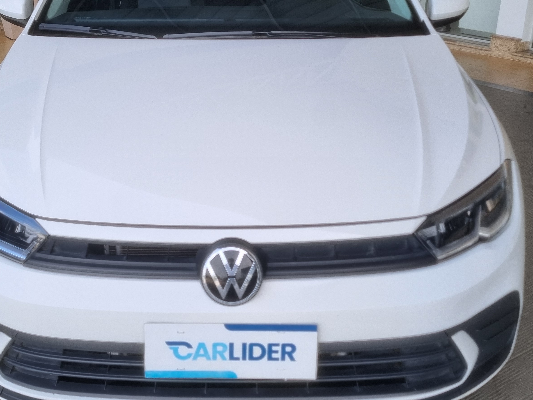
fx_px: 677
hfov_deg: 42.8
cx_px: 222
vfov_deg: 32.8
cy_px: 157
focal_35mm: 44
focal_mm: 5.4
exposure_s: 1/646
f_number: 1.8
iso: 50
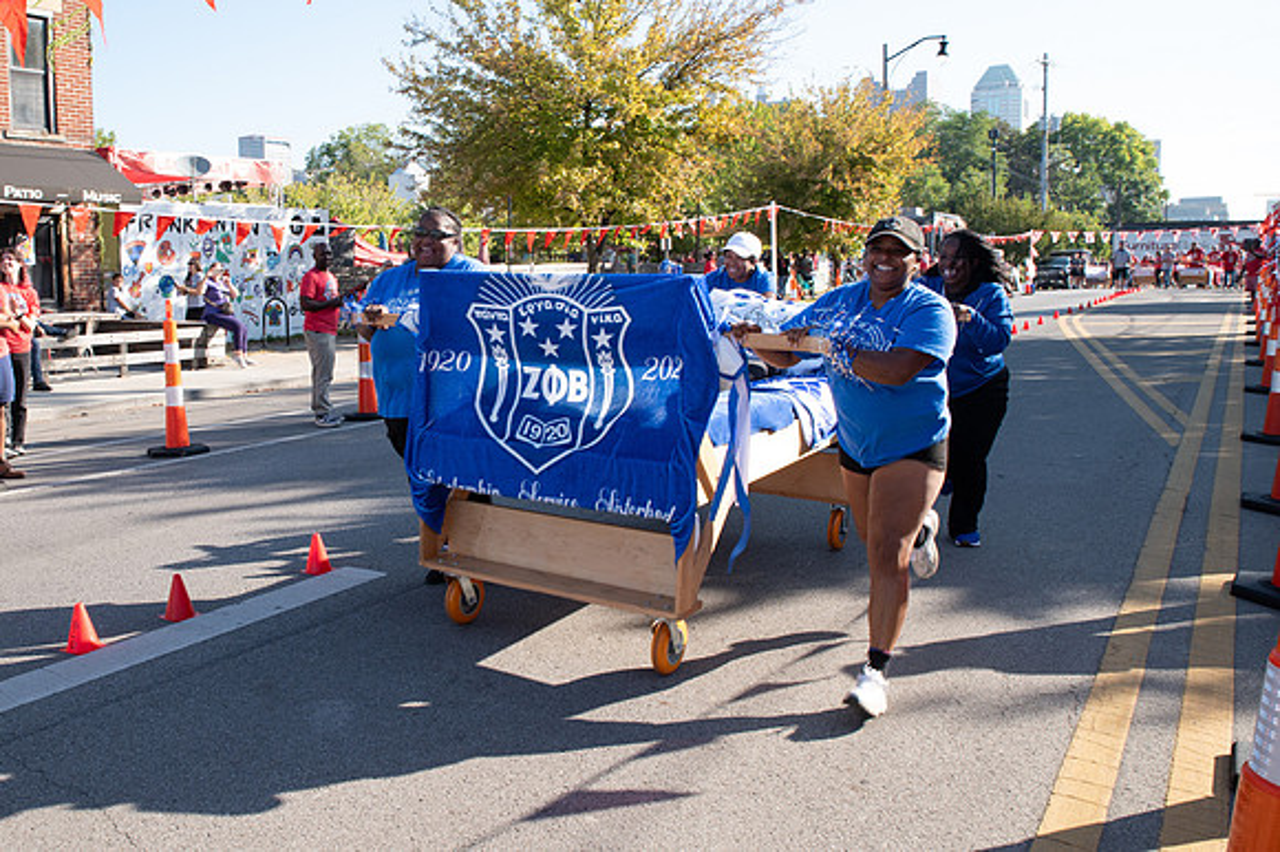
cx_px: 474
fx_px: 1075
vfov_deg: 43.2
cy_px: 407
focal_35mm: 30
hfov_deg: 60.7
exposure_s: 1/200
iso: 500
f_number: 11
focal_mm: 24
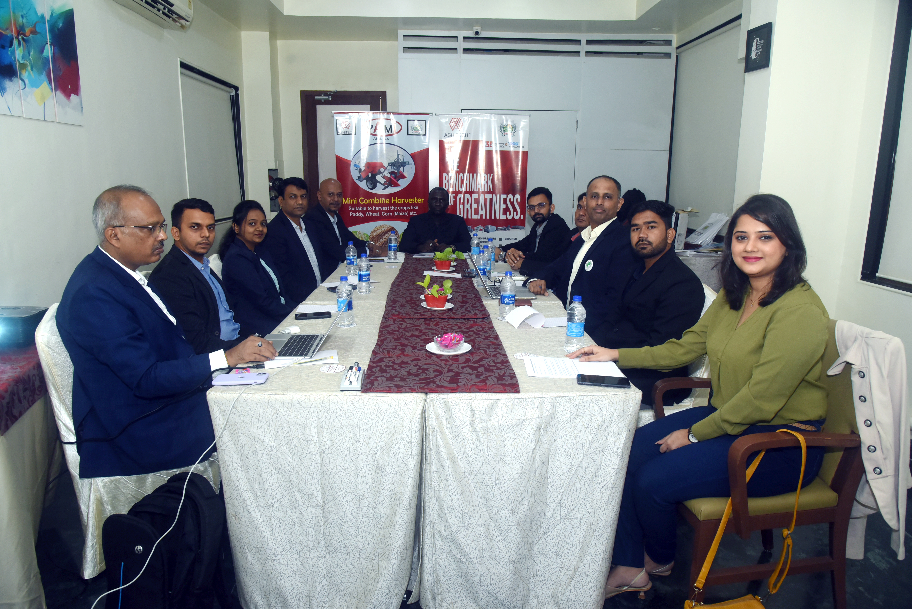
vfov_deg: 53.2
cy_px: 304
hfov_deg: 73.7
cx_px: 456
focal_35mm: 24
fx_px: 608
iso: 1250
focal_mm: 24
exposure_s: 1/125
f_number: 6.3
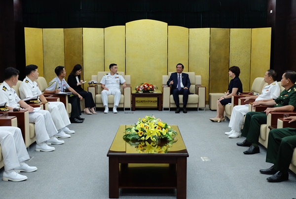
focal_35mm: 42
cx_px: 148
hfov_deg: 46.3
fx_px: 346
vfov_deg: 32.0
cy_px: 100
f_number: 4.5
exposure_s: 1/90
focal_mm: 28.2
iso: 1600
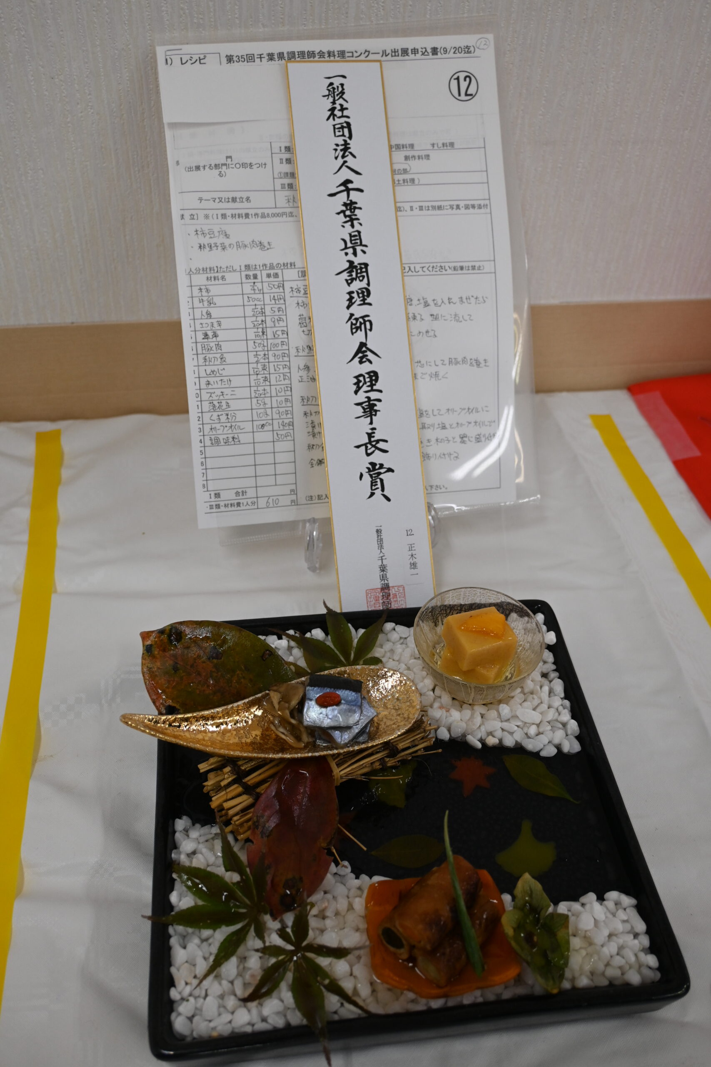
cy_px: 534
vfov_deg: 59.5
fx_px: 933
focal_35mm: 32
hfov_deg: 41.7
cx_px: 356
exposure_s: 1/125
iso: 400
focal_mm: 21
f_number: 4
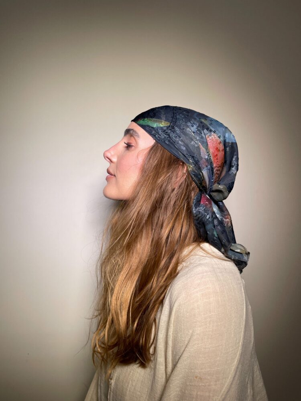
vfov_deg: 69.4
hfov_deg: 54.9
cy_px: 200
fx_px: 290
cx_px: 150
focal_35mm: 25
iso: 40
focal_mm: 5.1
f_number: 1.6
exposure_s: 1/121
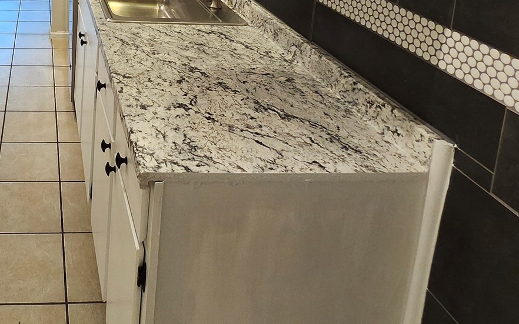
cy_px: -71
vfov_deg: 32.2
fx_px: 453
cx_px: 54
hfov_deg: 52.6
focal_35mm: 32
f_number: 2.2
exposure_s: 1/60
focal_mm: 1.74
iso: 160
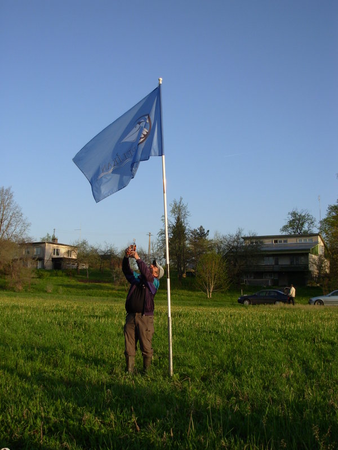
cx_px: 169
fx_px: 495
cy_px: 225
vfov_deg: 49.0
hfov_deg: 37.7
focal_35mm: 38
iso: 50
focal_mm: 6.3
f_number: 2.9
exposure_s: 1/704
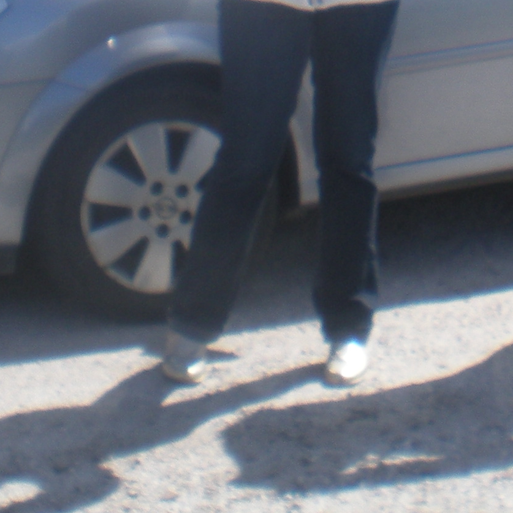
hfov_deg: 13.2
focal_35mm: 131
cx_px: 473
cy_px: -154
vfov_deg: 12.9
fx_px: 2196
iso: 64
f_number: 4.6
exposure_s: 1/344
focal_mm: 6.3
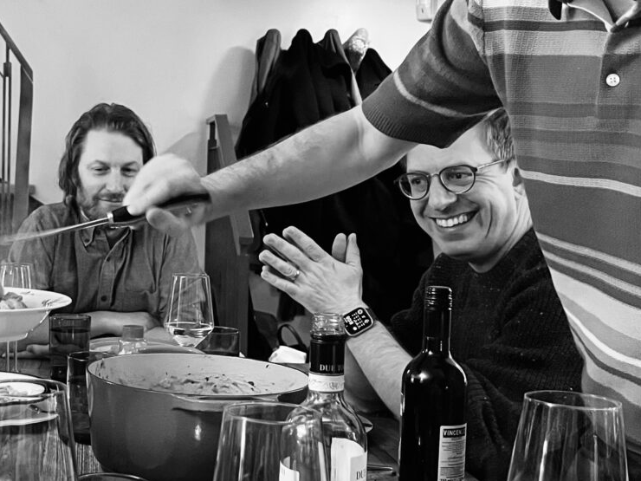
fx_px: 1000
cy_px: 236
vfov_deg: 27.0
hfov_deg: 33.5
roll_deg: -1.1
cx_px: 54
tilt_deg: -4.5
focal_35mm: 54
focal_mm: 5.7
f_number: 1.5
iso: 800
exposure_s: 1/30
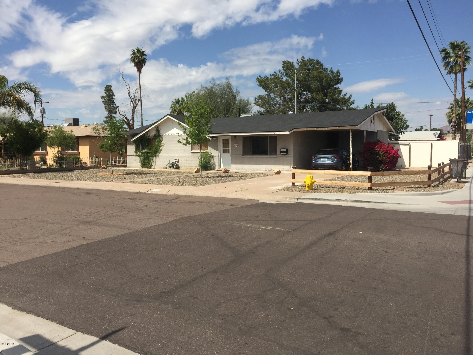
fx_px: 396
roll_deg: -0.9
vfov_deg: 48.2
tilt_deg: -4.4
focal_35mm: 29
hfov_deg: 61.7
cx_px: 236
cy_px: 178
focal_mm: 4.15
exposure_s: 1/3049
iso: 32
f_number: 2.2
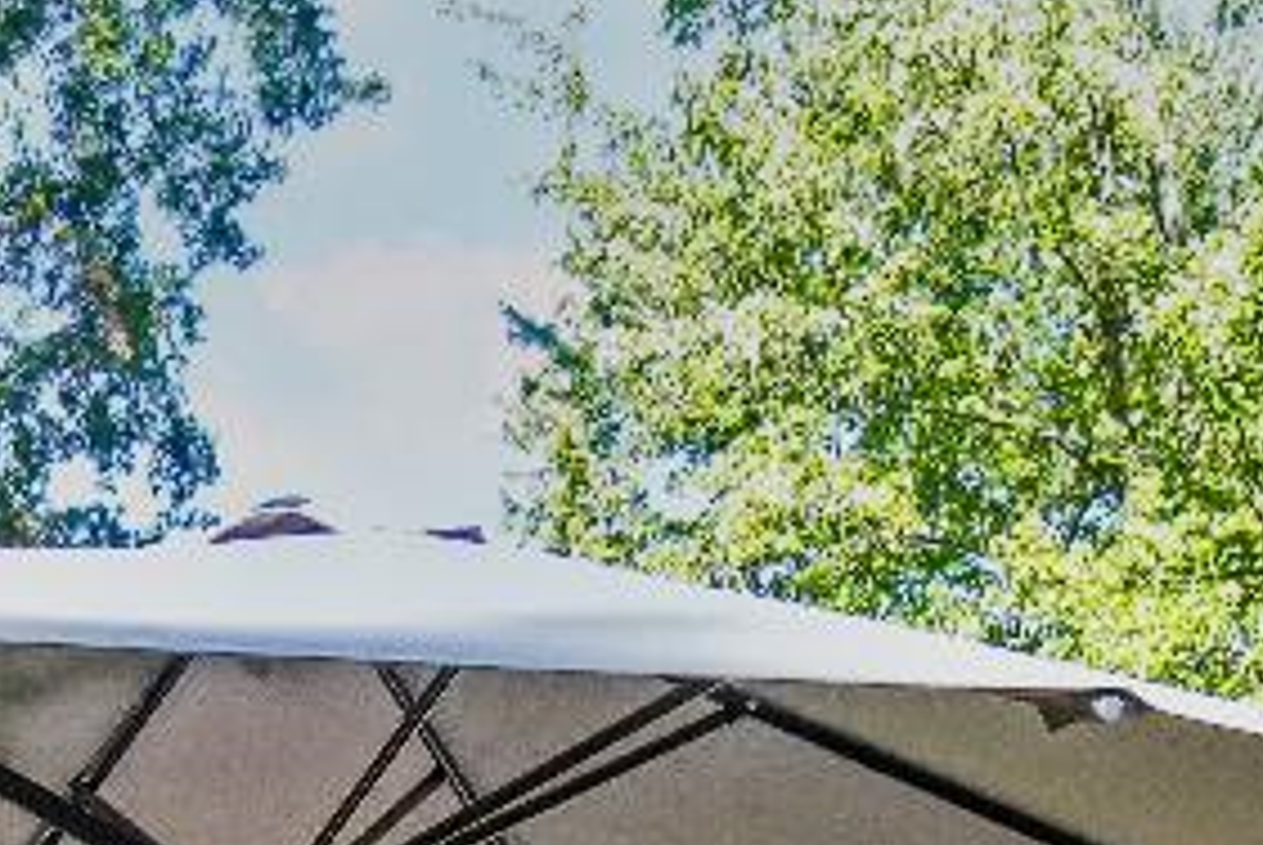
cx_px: -1164
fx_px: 3933
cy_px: 2126
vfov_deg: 10.4
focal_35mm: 112
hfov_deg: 15.2
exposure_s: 1/100
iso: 250
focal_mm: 14
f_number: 8
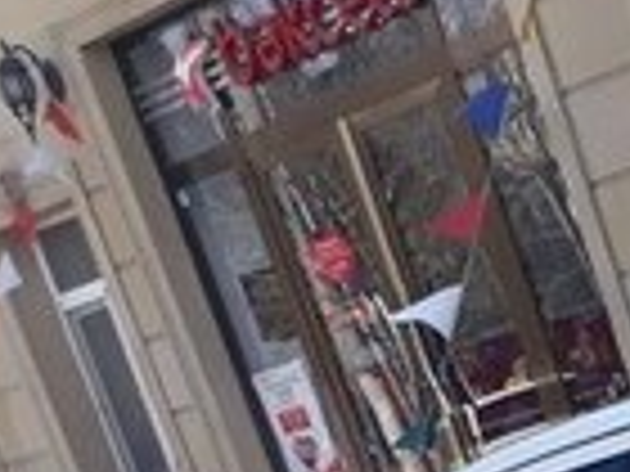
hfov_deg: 14.0
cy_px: 1000
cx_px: 1089
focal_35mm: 127
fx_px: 2311
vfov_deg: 10.5
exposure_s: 1/442
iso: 40
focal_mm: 3.6
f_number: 1.9
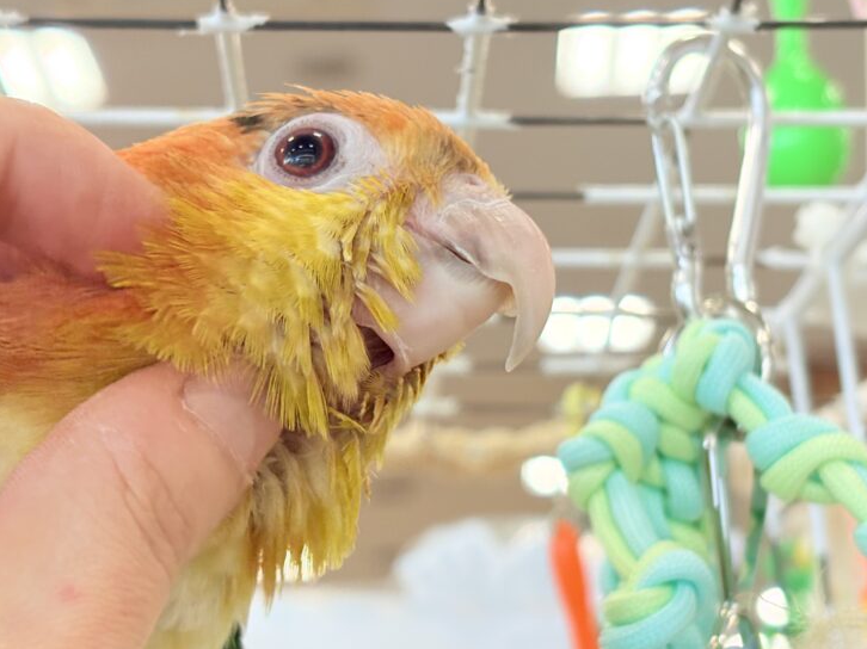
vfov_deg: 17.2
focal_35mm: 86
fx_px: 2153
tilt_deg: +16.1
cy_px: 367
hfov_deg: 22.8
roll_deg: +1.9
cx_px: 447
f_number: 1.6
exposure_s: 1/100
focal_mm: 5.96
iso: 64
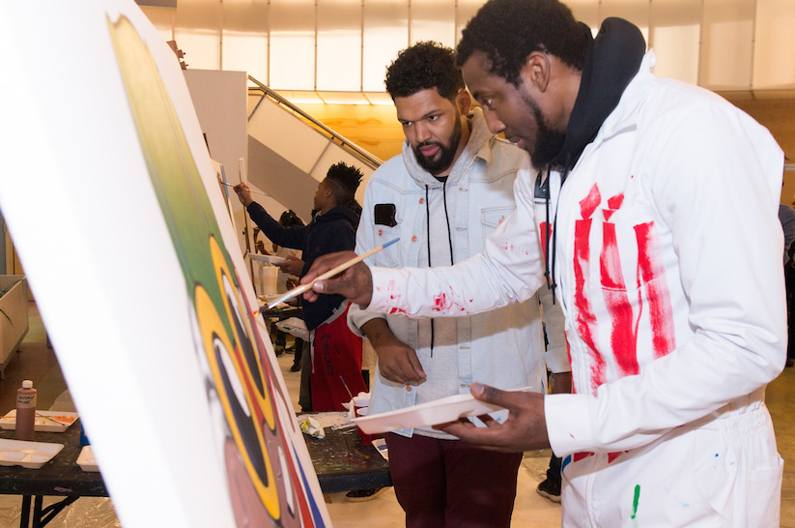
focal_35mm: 35
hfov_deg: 54.5
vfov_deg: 37.7
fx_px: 772
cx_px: 419
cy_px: 268
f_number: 5
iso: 1600
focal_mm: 32
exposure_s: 1/60
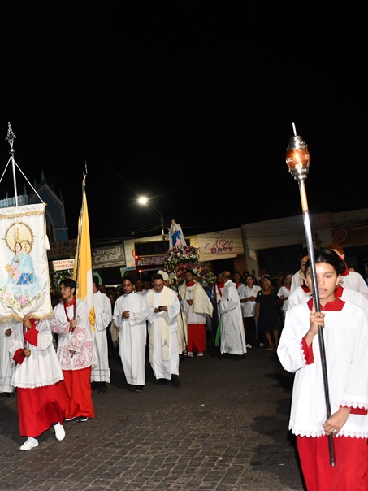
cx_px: 22
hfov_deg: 31.0
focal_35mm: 44
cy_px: 238
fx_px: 624
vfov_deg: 42.9
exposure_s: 1/60
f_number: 4
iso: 1800
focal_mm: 18
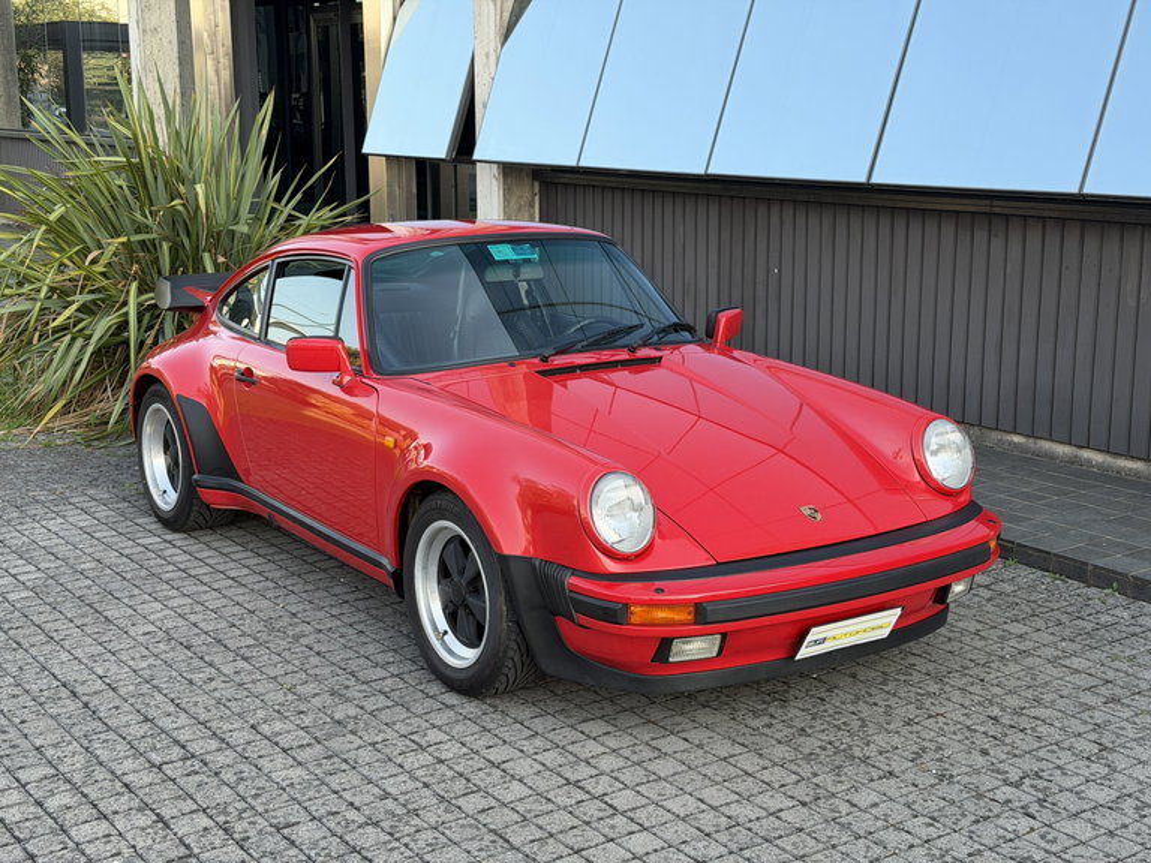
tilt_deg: -11.4
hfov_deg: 39.7
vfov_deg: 30.3
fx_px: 1596
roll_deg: -0.5
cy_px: 432
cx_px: 576
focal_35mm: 48
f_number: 1.78
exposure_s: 1/487
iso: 64
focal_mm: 6.76
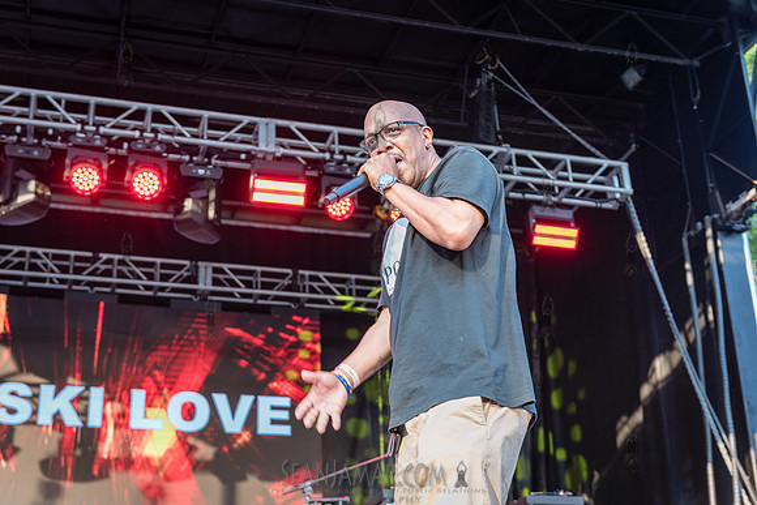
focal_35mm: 53
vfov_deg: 25.6
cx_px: 382
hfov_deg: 37.7
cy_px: 253
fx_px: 1110
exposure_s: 1/200
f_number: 3.5
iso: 500
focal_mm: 52
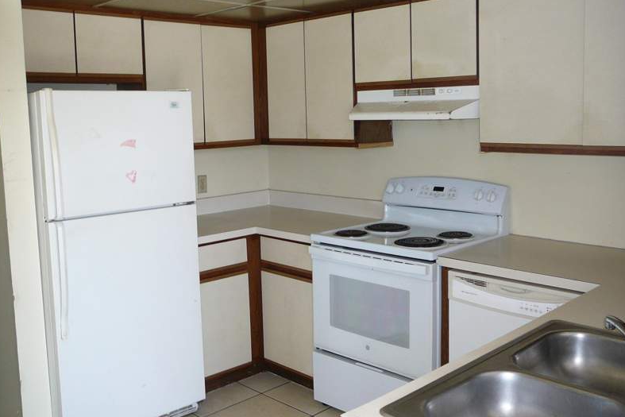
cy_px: 186
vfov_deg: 35.9
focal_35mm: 37
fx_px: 642
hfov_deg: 51.9
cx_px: 310
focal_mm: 5.2
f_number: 2.8
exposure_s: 1/60
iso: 100
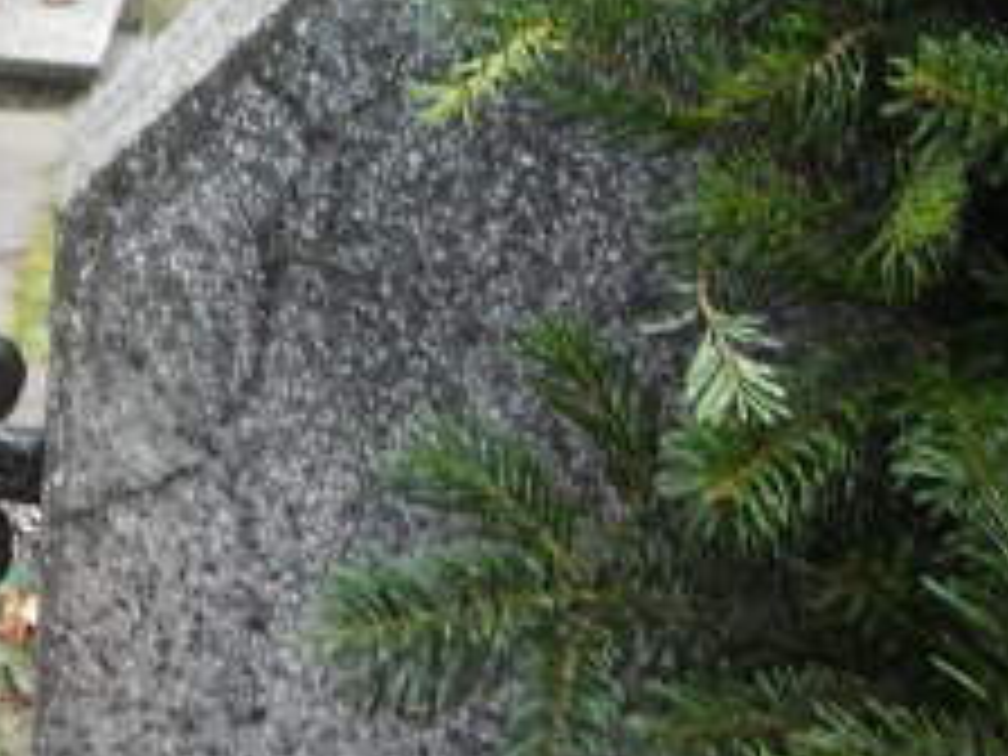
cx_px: -94
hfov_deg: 18.9
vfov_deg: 14.7
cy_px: 198
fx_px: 2912
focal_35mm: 100
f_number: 2.8
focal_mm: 5.7
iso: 200
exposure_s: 1/60
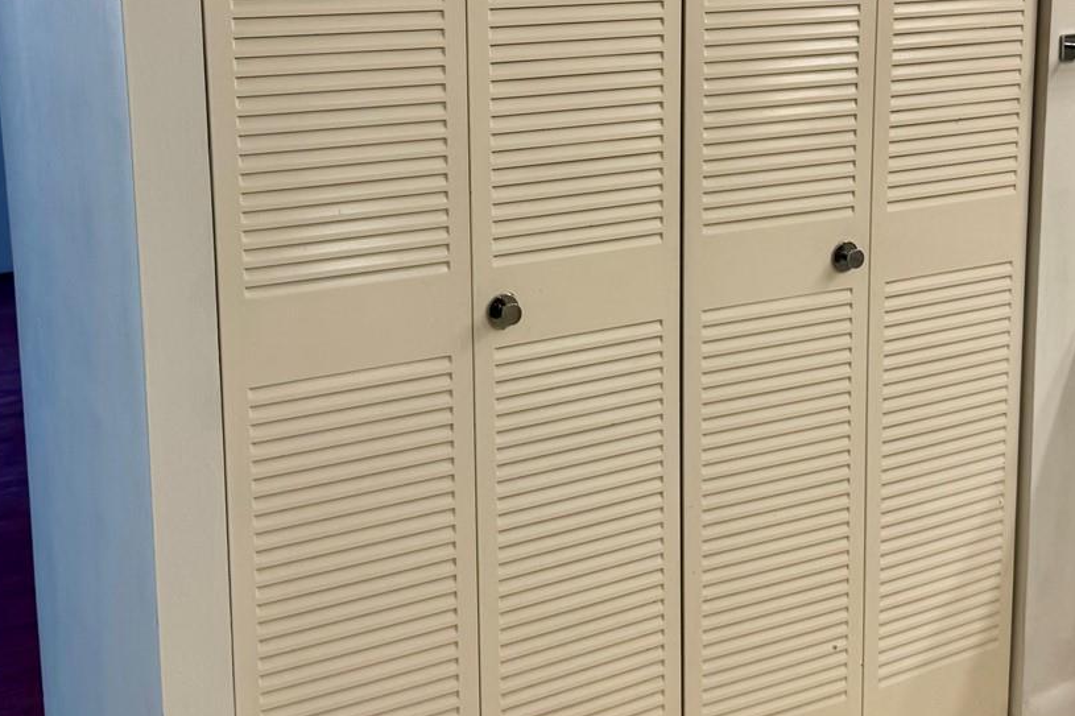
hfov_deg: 40.3
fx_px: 1463
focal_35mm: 49
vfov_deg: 27.2
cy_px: 191
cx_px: 488
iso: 64
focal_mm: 6.76
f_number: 1.78
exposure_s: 1/153
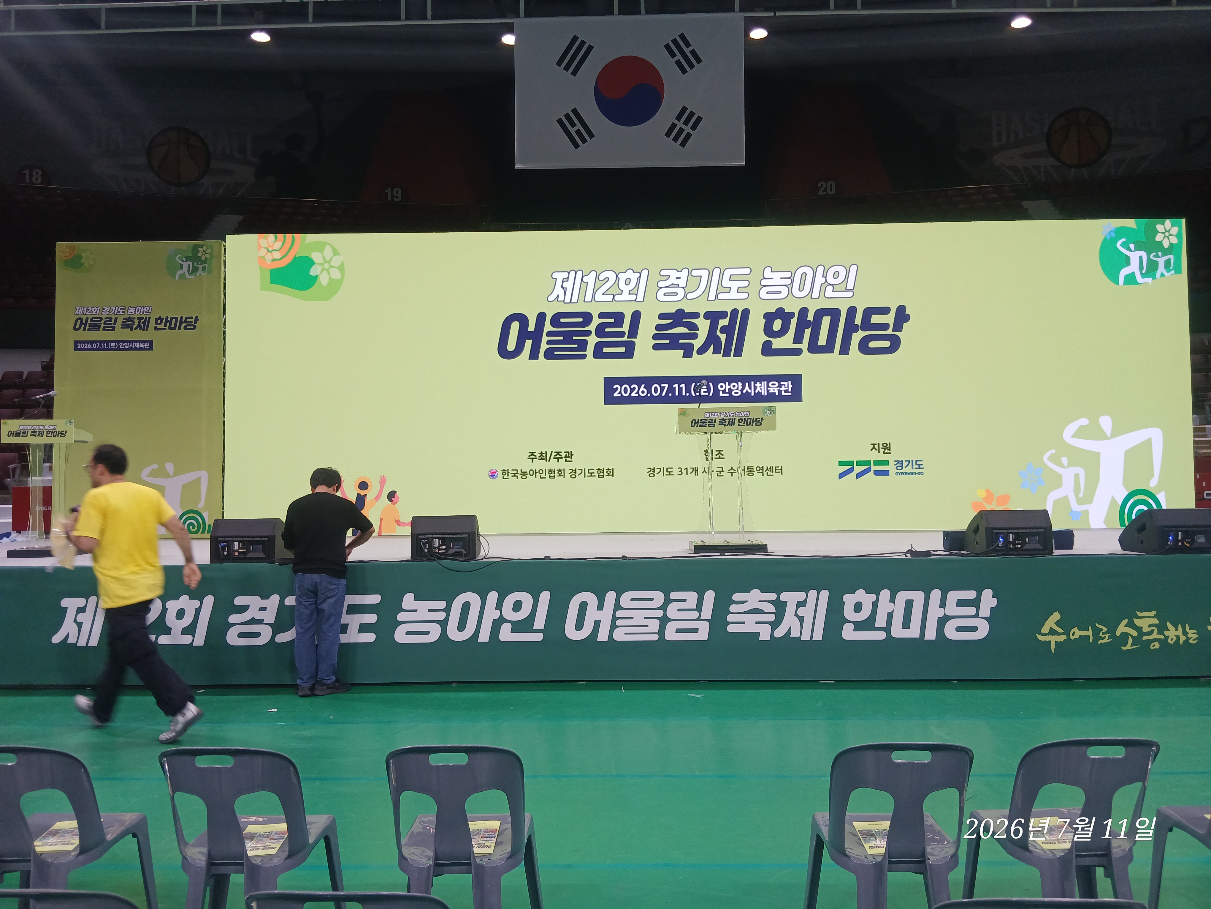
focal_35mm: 26
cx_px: 606
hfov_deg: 67.3
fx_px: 910
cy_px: 454
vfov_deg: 53.1
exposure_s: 1/60
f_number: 1.8
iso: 50
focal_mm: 3.98
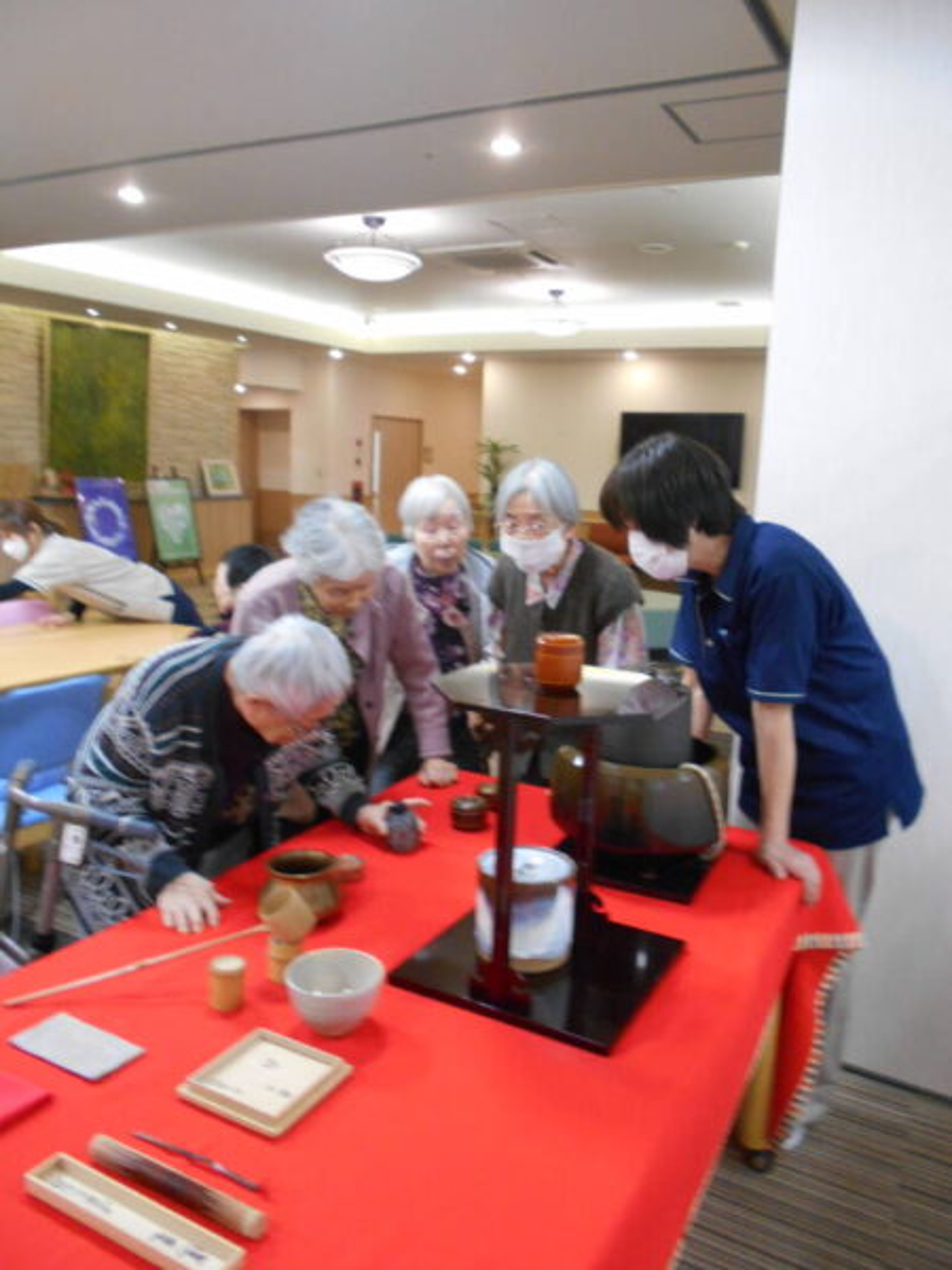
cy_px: 635
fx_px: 953
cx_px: 476
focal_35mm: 26
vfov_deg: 67.3
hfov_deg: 53.1
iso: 400
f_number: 3.2
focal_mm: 4.6
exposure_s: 1/25
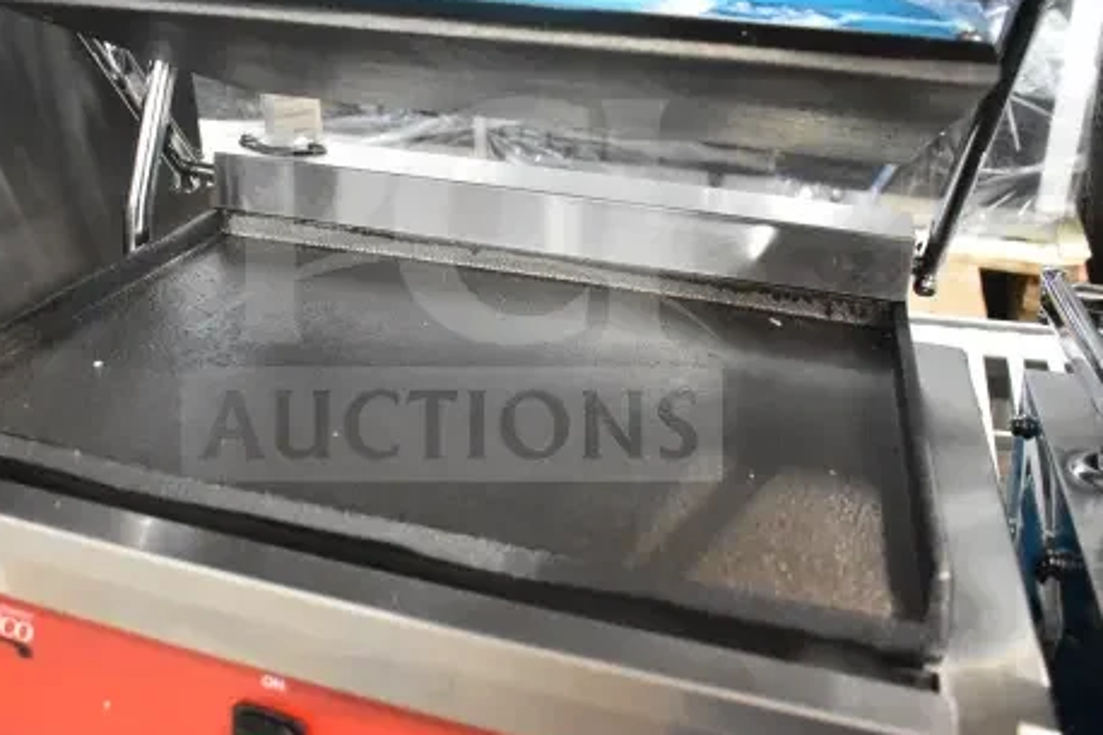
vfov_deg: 36.7
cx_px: 450
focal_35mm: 36
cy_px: 290
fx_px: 1103
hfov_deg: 52.8
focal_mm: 18
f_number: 4.5
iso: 6400
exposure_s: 1/80
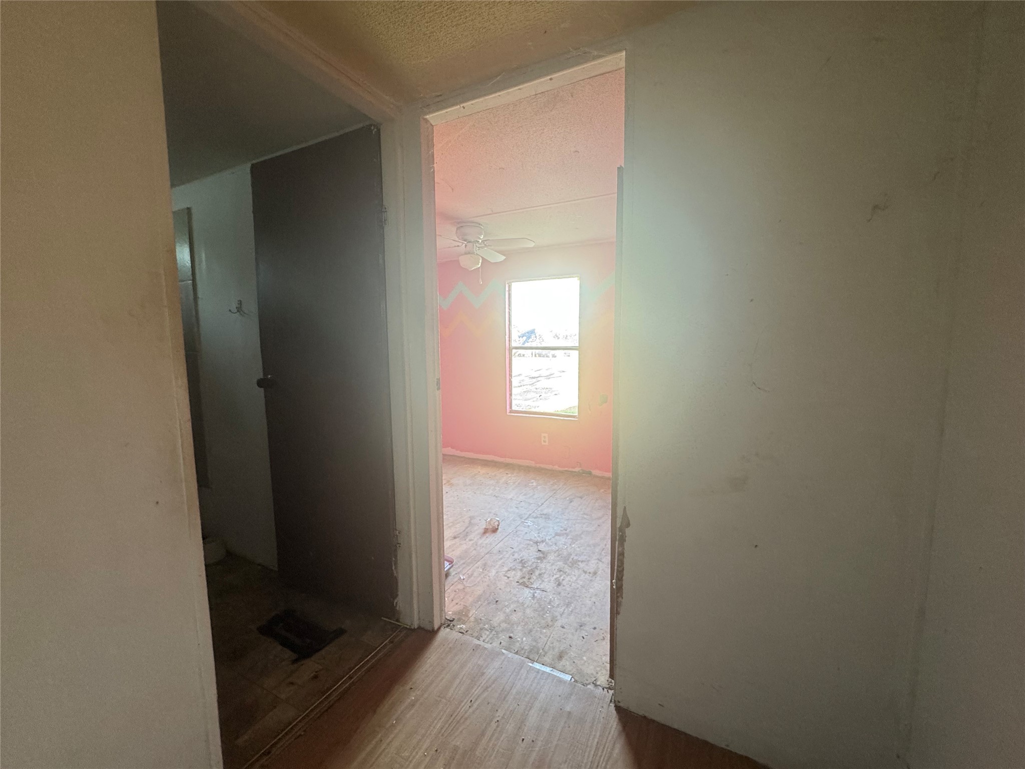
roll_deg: +1.4
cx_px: 512
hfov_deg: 102.1
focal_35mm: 14
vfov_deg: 85.7
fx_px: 415
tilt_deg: -5.7
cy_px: 384
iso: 320
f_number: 2.2
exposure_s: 1/96
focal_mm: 2.22
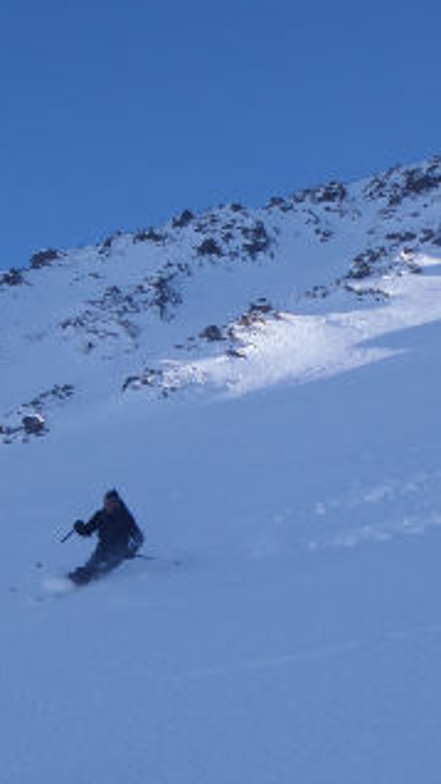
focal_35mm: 74
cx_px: 315
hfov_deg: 16.3
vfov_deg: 28.4
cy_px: 525
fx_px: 1538
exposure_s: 1/640
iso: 80
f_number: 5
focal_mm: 6.53
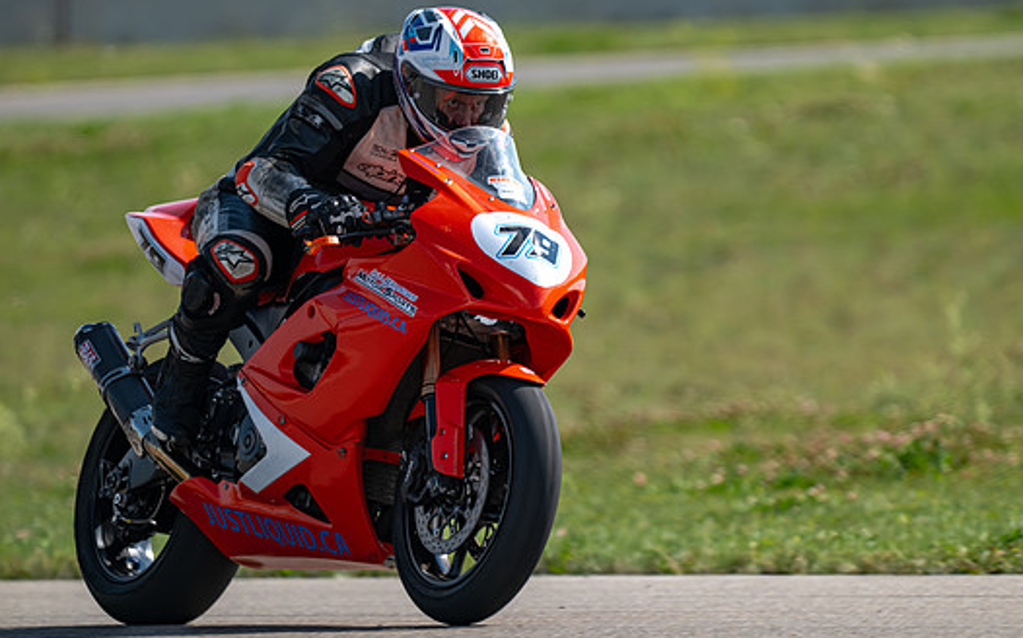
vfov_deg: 1.9
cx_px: 558
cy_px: 349
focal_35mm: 675
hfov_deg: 3.1
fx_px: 18807
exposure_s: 1/1250
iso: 220
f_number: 6.3
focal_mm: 600
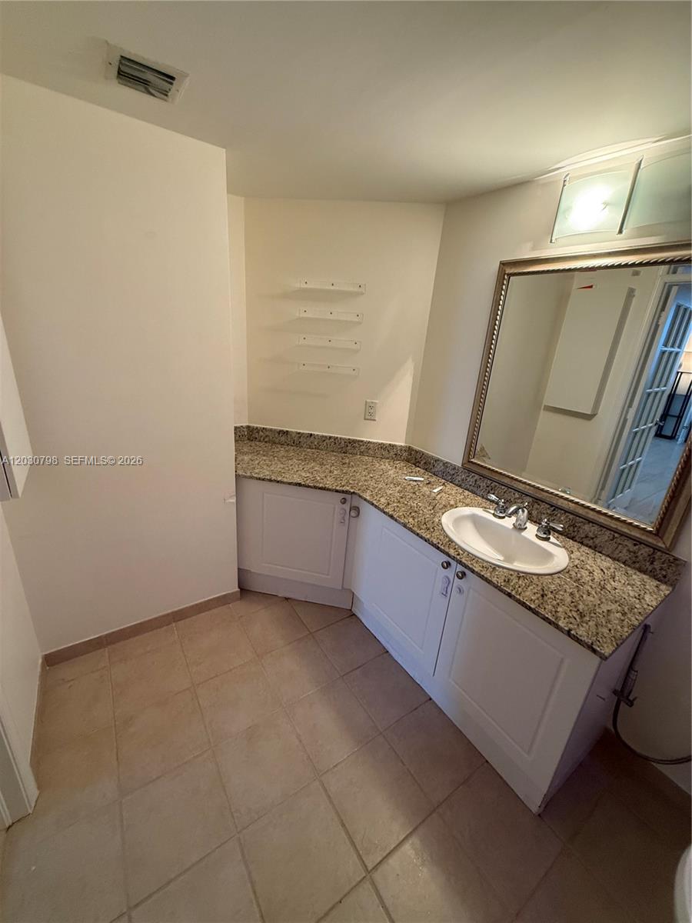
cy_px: 462
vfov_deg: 102.1
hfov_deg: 85.7
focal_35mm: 14
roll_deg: -4.6
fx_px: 373
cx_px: 346
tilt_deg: -17.6
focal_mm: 2.22
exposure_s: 1/60
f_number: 2.2
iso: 320
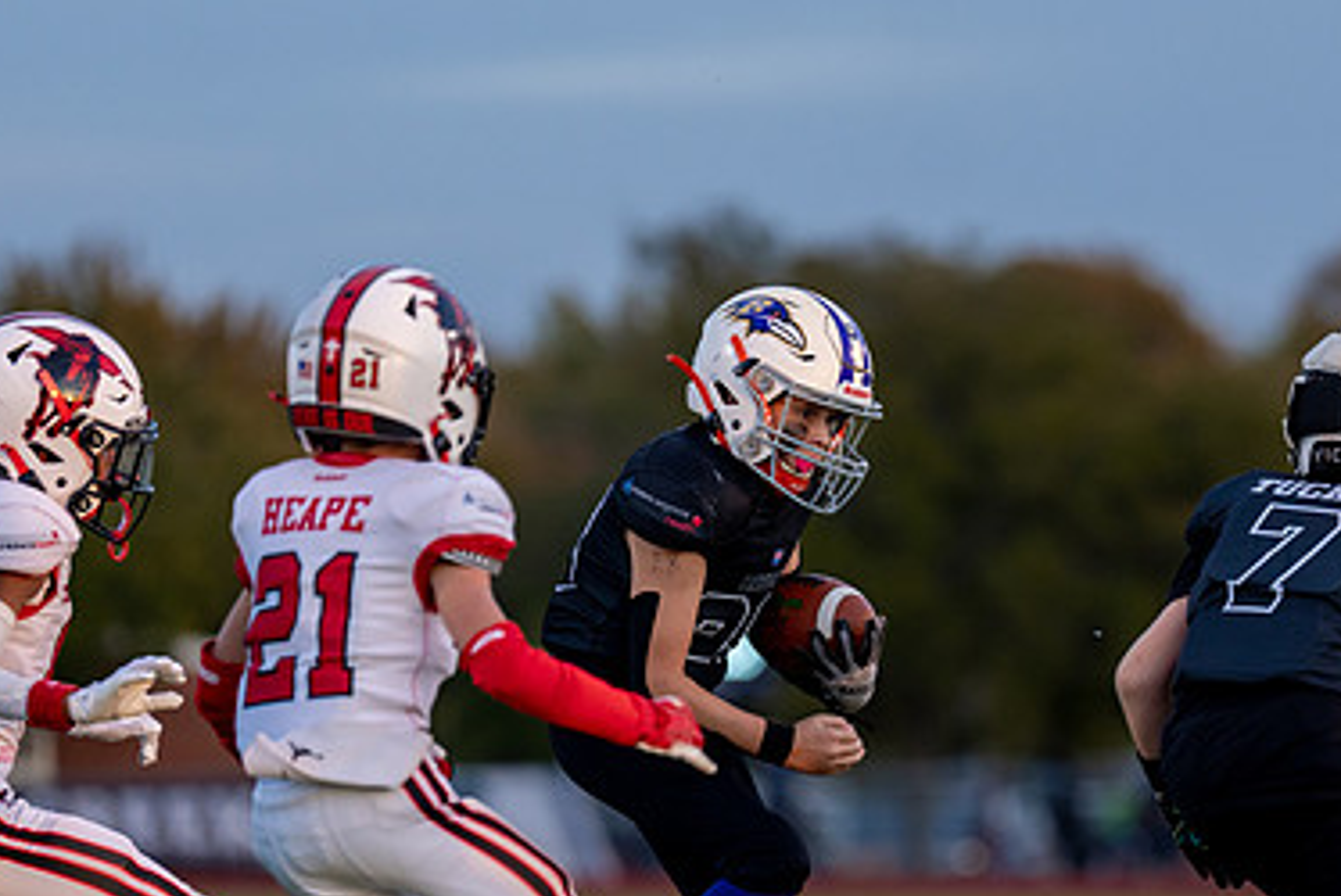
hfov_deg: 5.9
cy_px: 681
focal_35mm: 346
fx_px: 12898
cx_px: 929
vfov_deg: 4.0
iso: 500
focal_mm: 200
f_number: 2.8
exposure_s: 1/1250
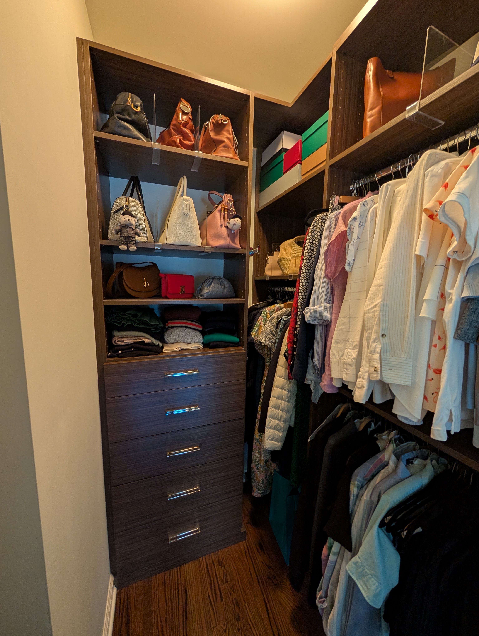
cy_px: 318
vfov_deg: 110.5
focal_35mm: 12
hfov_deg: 94.6
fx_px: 221
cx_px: 240
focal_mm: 2.02
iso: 220
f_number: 1.7
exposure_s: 1/40
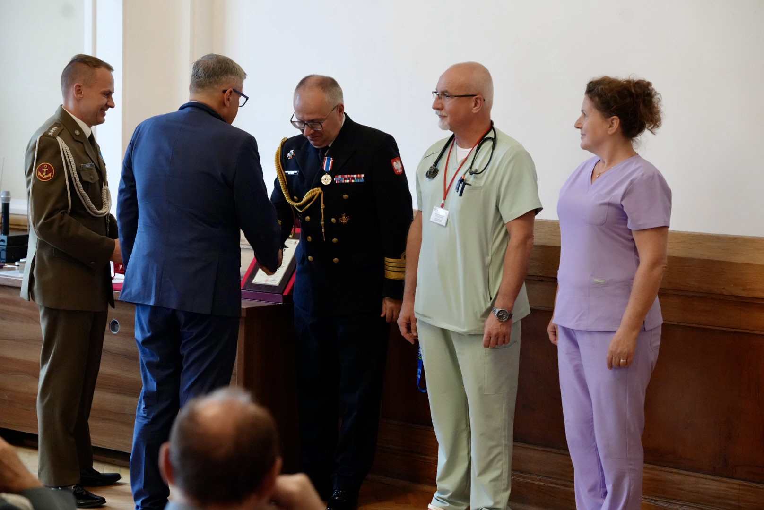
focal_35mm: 85
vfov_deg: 16.1
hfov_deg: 23.9
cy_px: 255
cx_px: 382
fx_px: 1805
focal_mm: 85
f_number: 4
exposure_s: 1/160
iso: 8000
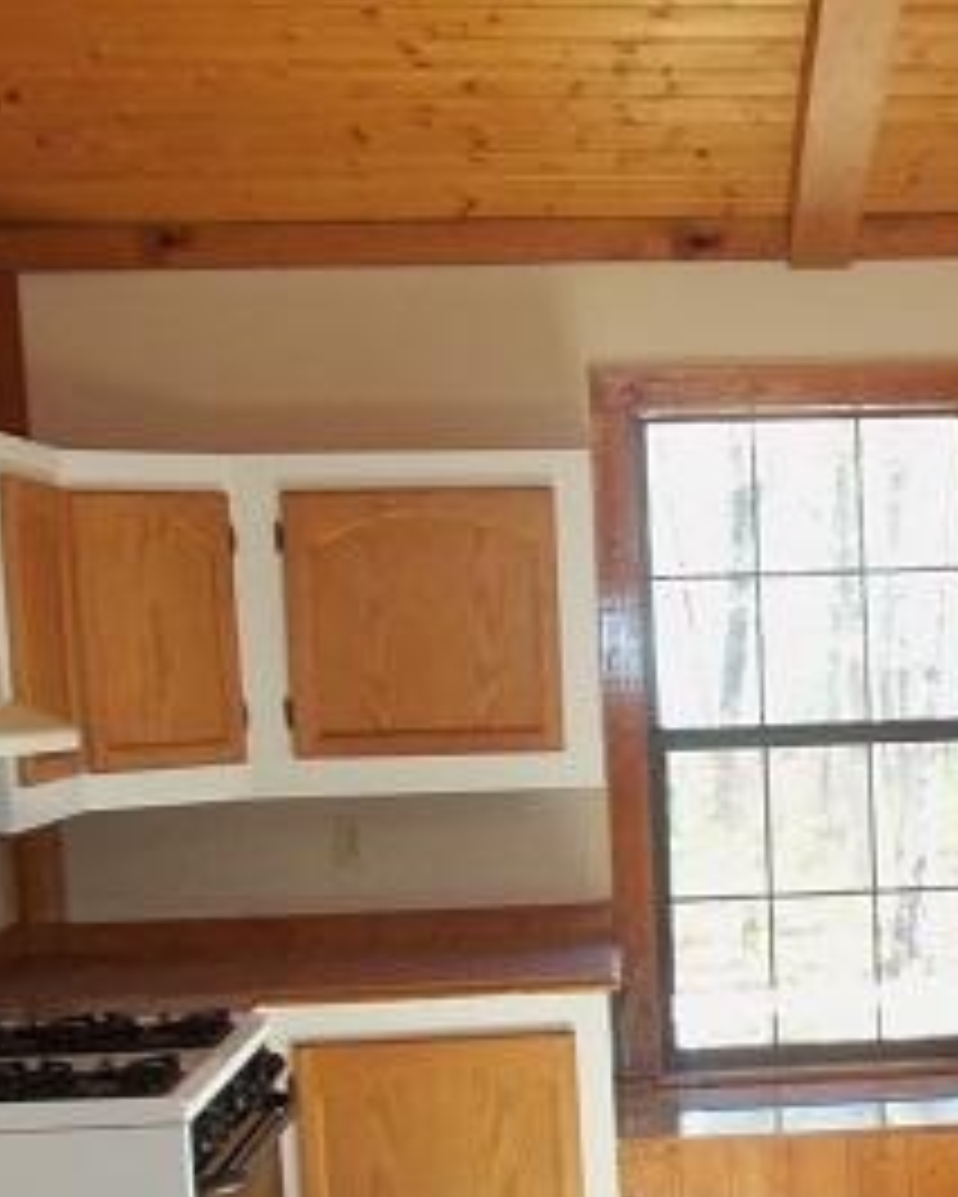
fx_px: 2409
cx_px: 936
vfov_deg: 27.2
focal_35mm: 68
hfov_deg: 21.8
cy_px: 994
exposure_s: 1/30
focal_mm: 5.2
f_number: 3.4
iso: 125
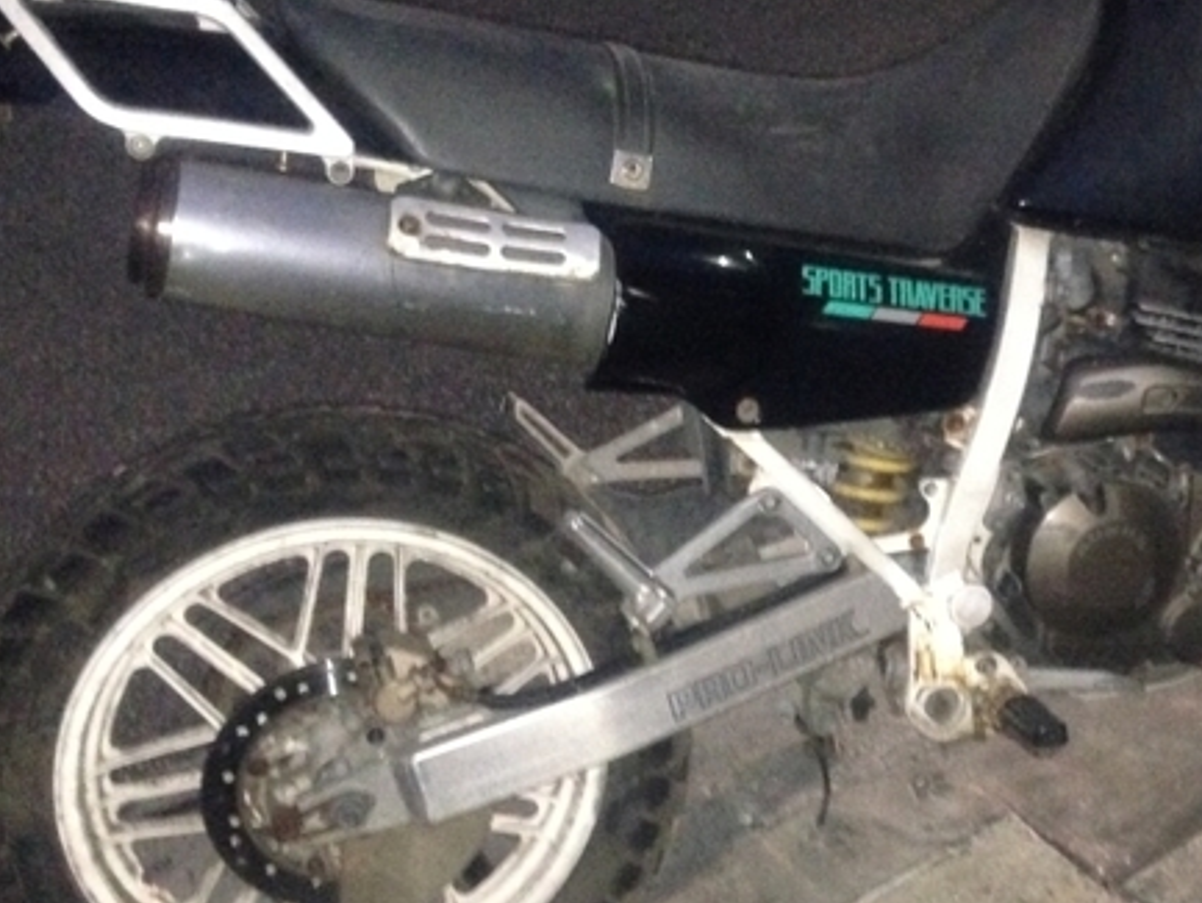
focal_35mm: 61
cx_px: 905
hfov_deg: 31.1
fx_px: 2119
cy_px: 453
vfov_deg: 24.0
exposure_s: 1/16
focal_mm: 4.12
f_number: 2.4
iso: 800
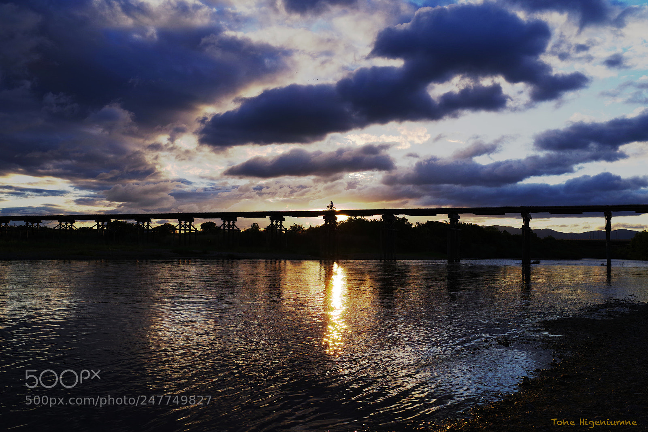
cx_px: 324
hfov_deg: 60.3
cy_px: 216
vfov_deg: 42.4
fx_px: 558
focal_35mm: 31
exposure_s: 1/400
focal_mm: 31
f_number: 8
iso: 200
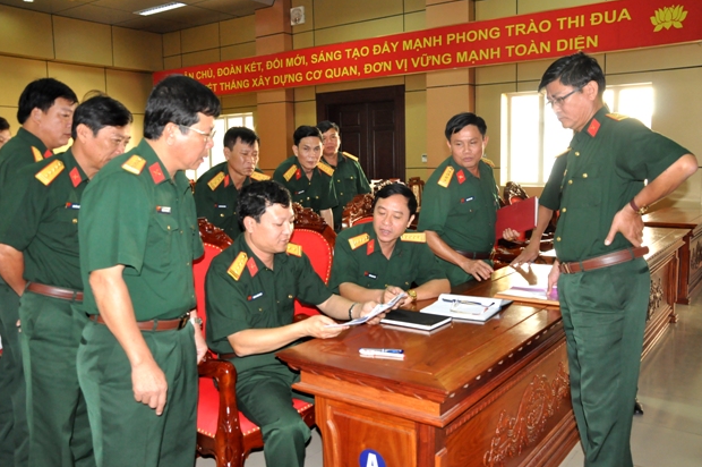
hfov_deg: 58.0
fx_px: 633
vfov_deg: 40.4
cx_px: 349
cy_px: 237
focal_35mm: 33
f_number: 5
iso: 1600
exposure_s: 1/60
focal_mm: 21
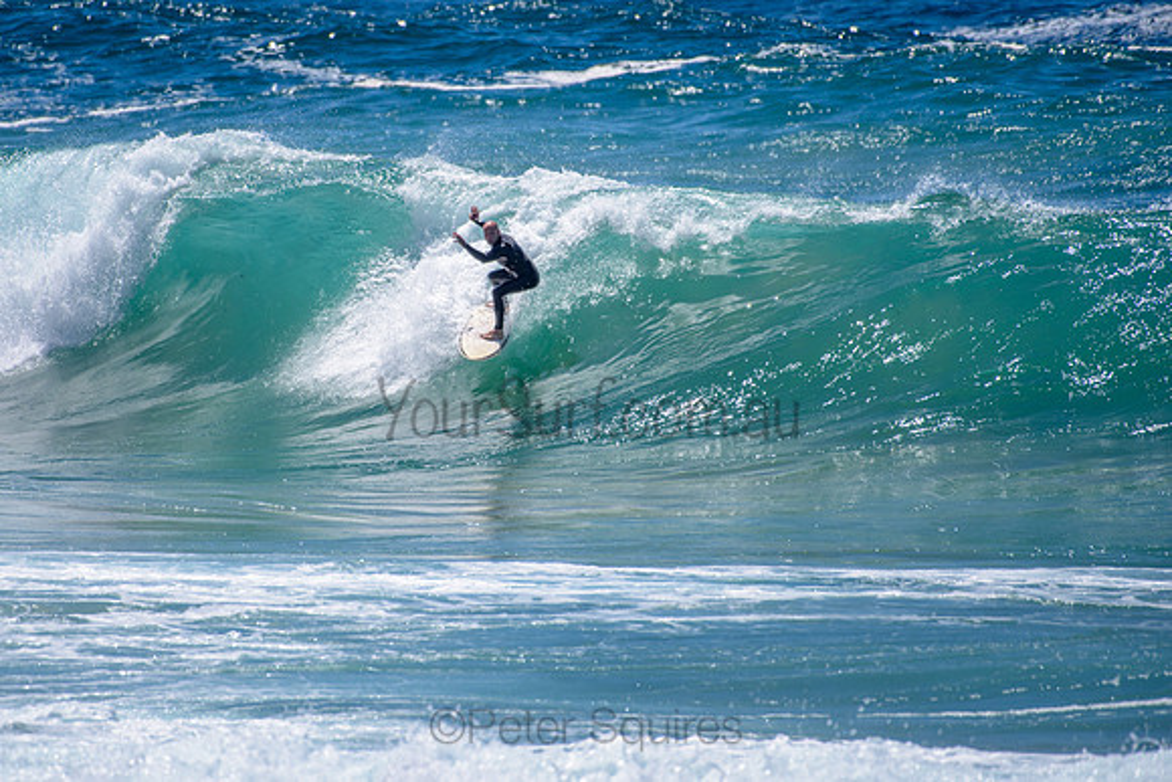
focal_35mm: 613
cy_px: 330
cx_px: 481
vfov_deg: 2.2
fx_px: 19954
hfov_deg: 3.4
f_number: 5.6
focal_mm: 500
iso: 90
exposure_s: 1/2000
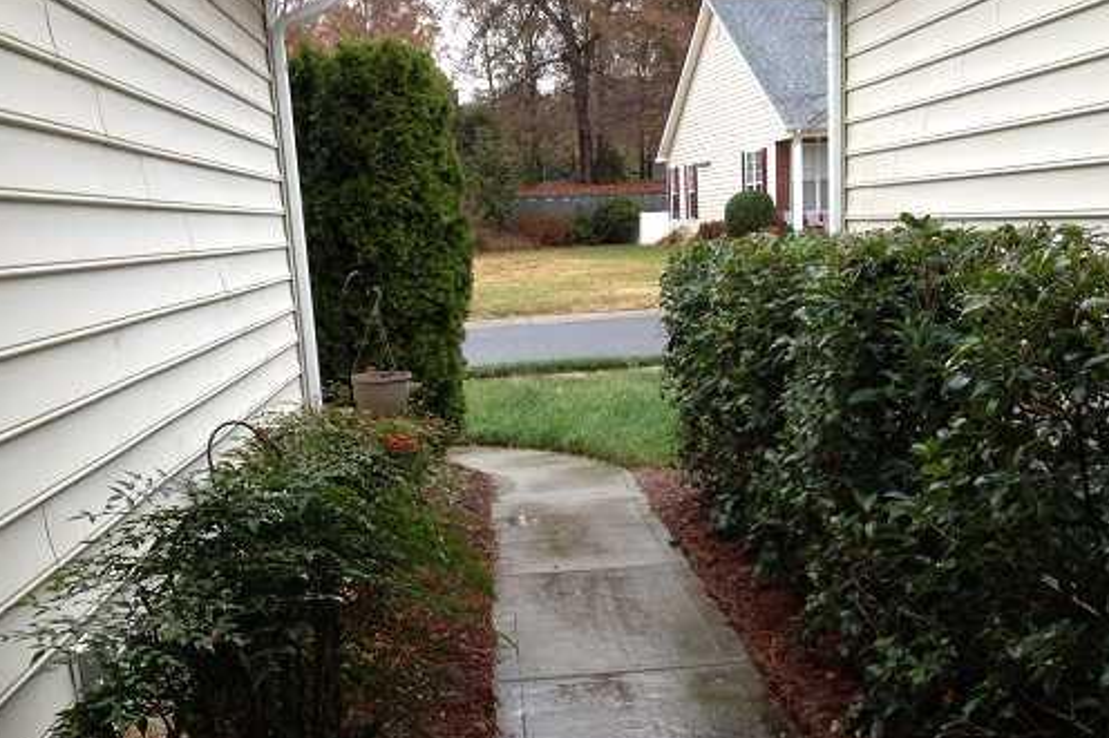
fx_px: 1447
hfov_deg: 41.9
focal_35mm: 47
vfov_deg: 28.4
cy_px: 488
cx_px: 626
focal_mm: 4.28
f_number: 2.4
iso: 50
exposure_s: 1/142
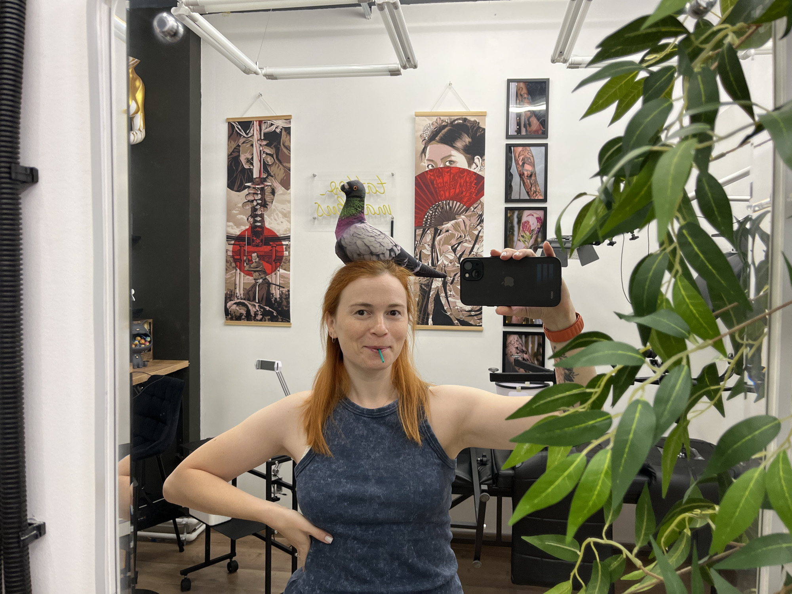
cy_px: 297
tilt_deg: -2.5
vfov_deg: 53.1
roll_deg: -0.4
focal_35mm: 26
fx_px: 595
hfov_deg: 67.3
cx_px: 396
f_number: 1.6
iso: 100
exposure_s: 1/50
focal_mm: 5.1
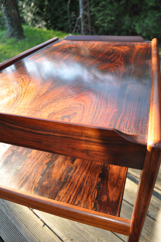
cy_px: 121
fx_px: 182
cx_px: 80
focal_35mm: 27
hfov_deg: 47.8
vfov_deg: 67.4
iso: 500
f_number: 3.5
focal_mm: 18
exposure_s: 1/200
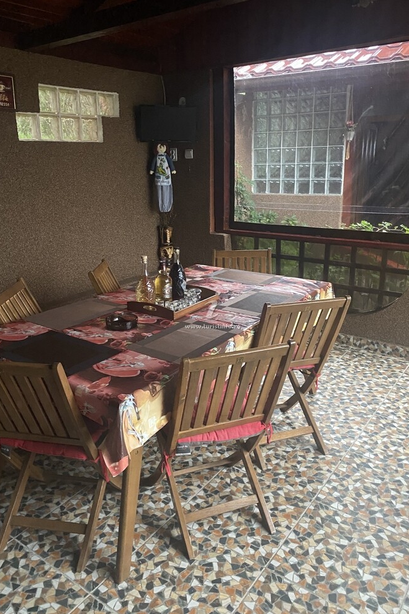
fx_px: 477
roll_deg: +1.3
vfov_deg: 65.5
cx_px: 201
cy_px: 297
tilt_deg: -15.6
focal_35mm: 28
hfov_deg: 46.4
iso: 800
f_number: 1.8
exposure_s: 1/30
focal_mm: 4.25
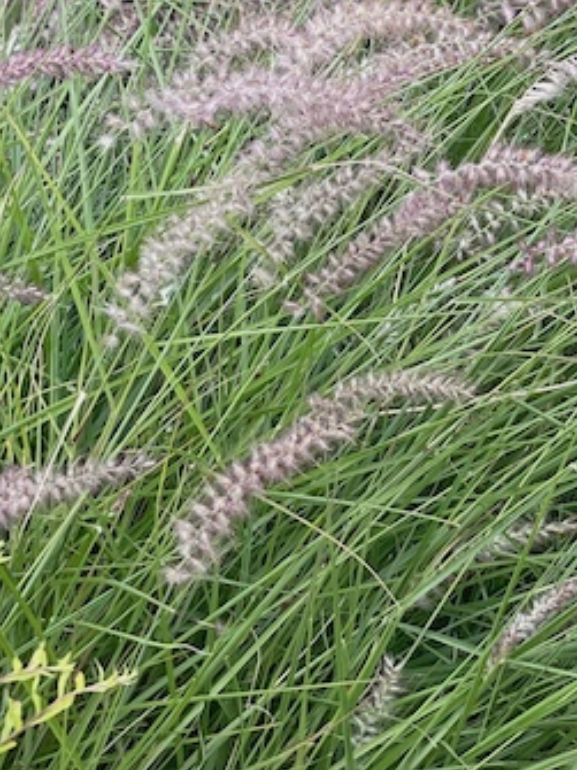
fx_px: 3536
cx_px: 623
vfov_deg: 12.4
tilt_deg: -19.3
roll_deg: -0.7
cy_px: 195
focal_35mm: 159
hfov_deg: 9.2
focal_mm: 6
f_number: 2
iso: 32
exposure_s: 1/331
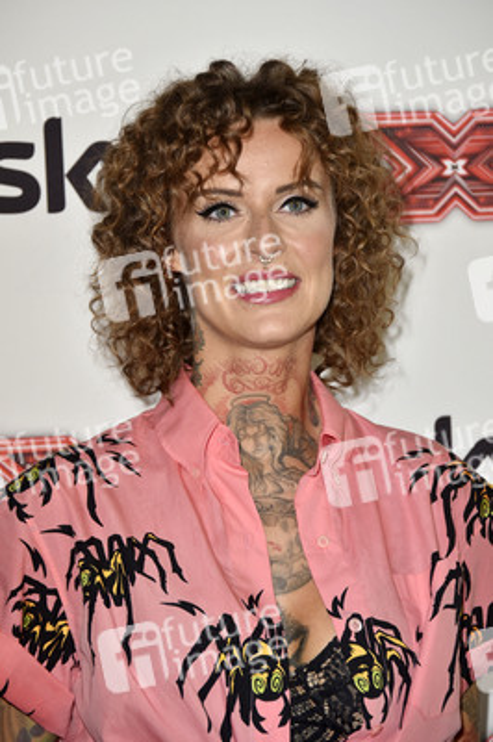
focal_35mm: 145
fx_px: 2983
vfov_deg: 14.2
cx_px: 246
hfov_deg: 9.4
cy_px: 371
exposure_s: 1/160
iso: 640
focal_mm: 145
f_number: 5.6
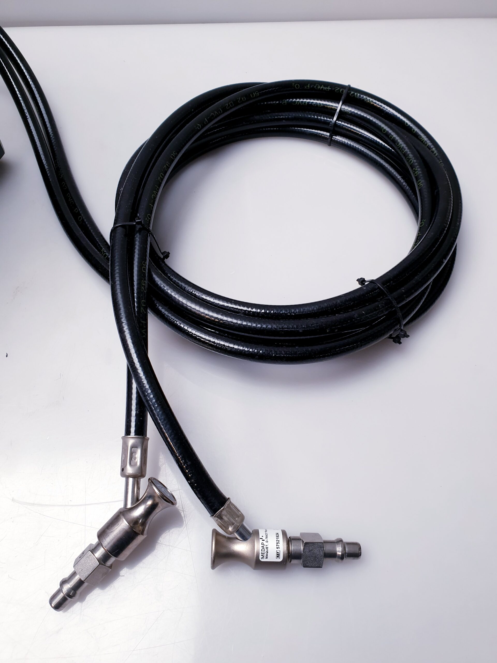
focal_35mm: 26
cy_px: 332
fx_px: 498
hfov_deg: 53.1
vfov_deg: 67.3
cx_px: 248
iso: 64
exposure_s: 1/50
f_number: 2.4
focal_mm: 4.3
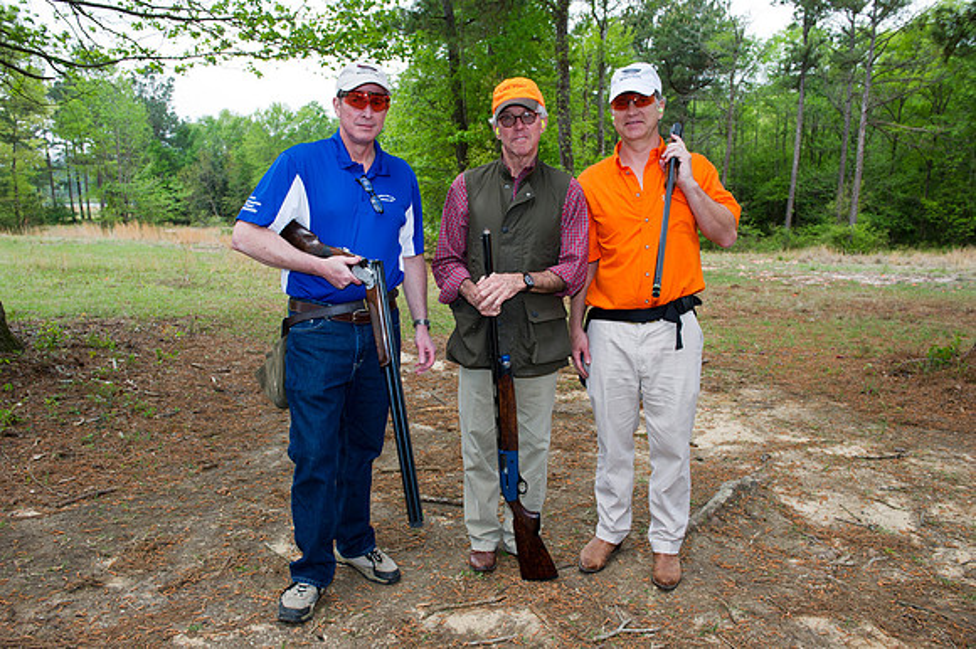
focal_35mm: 26
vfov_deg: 49.5
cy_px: 324
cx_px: 488
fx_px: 704
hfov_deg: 69.4
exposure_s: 1/200
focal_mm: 26
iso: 400
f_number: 6.3
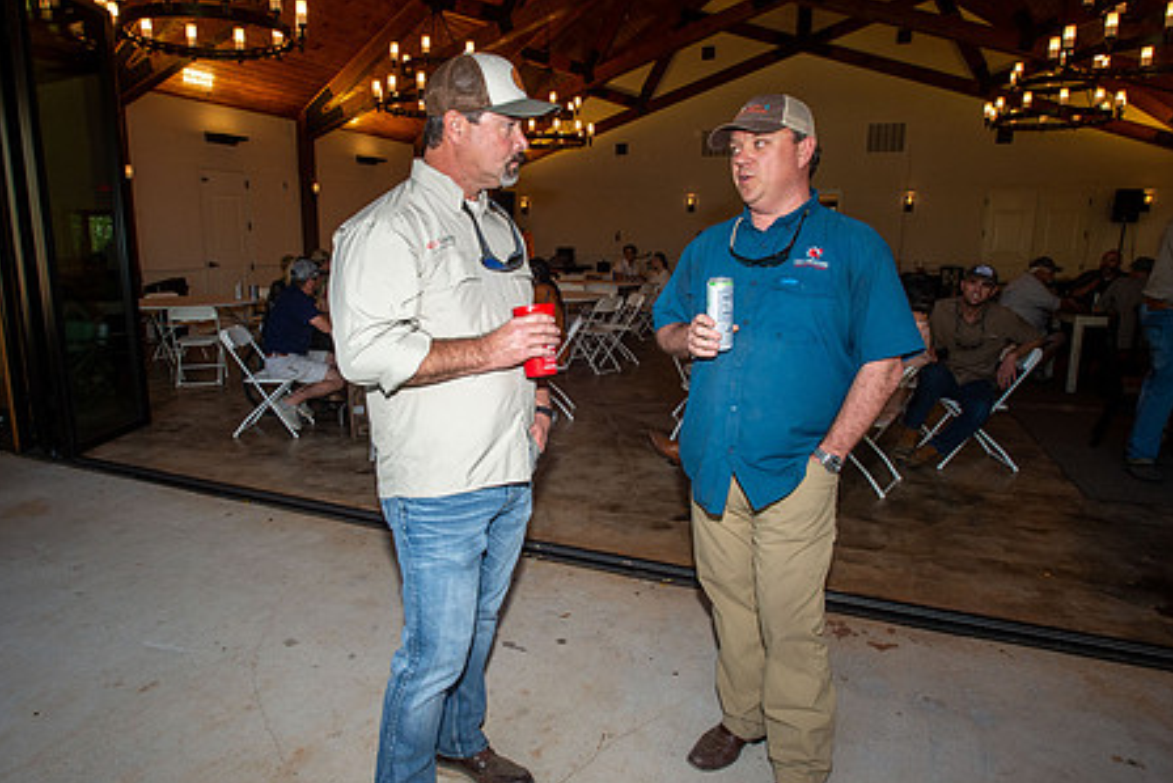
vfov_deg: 57.3
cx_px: 539
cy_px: 398
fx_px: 717
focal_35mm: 22
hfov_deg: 78.4
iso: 1000
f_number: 11
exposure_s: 1/125
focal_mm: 17
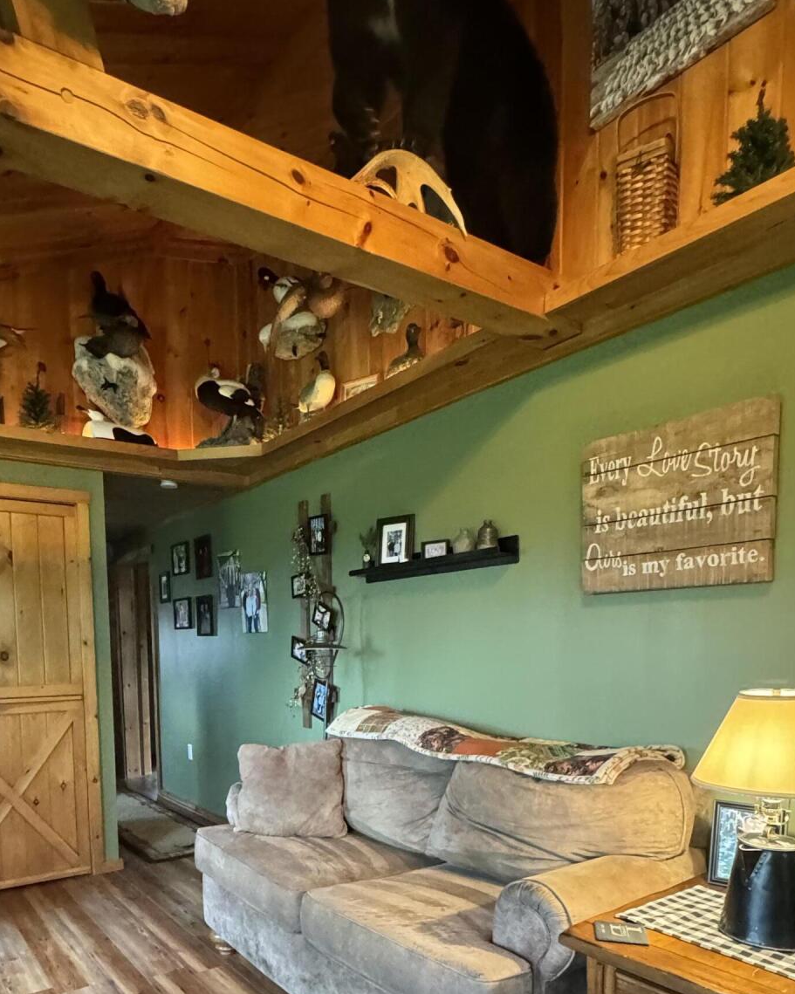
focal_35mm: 24
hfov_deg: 58.3
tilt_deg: -4.9
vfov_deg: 67.3
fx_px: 706
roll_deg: +1.0
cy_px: 703
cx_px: 318
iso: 1250
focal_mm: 2.22
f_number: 2.2
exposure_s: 1/40
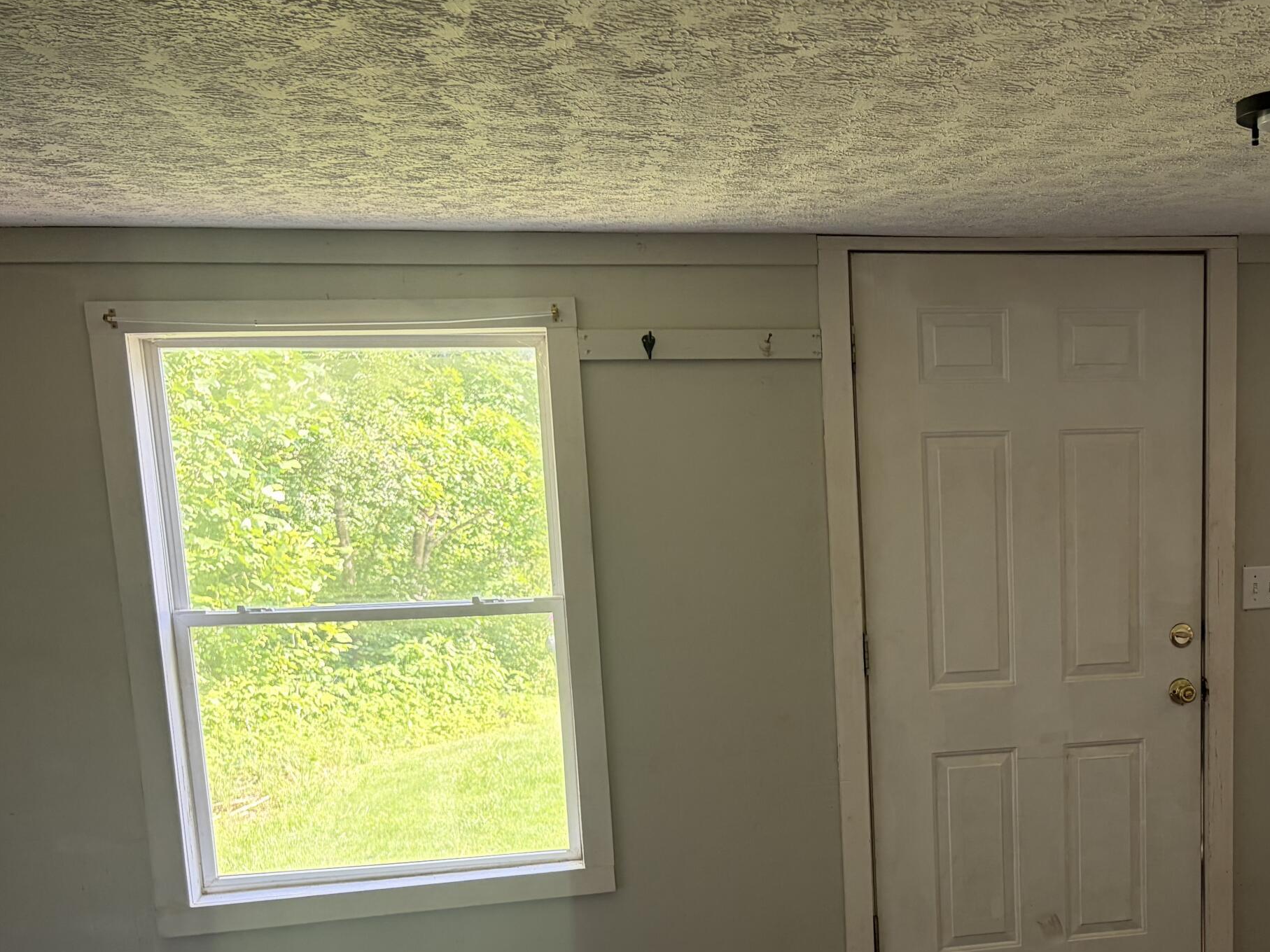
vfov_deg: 32.9
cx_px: 1016
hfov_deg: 41.9
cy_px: 729
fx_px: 1577
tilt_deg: -10.6
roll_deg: +1.3
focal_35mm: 43
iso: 125
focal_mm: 5.96
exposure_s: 1/90
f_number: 1.6
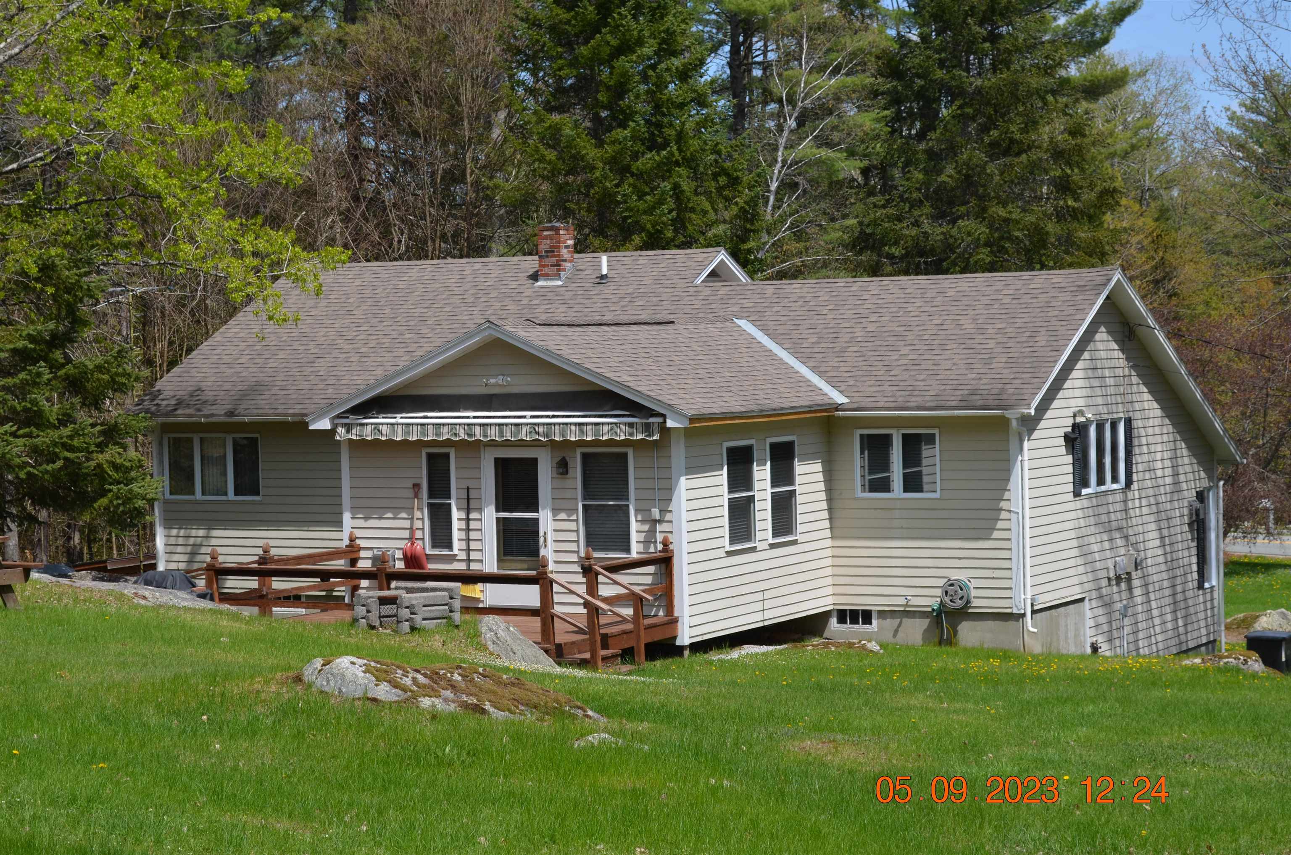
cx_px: 646
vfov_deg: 18.1
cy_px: 428
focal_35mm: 75
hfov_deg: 27.0
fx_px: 2684
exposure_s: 1/320
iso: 100
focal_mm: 50
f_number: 9
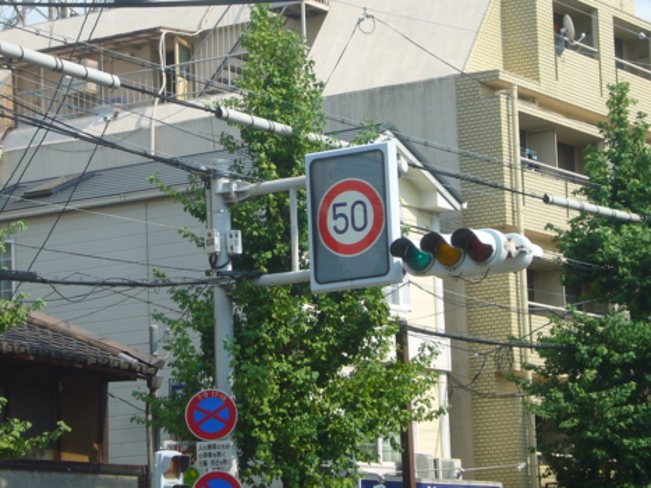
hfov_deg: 15.1
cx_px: 314
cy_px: 247
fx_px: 2463
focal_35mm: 131
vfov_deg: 11.3
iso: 80
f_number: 5.6
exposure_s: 1/320
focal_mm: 16.8
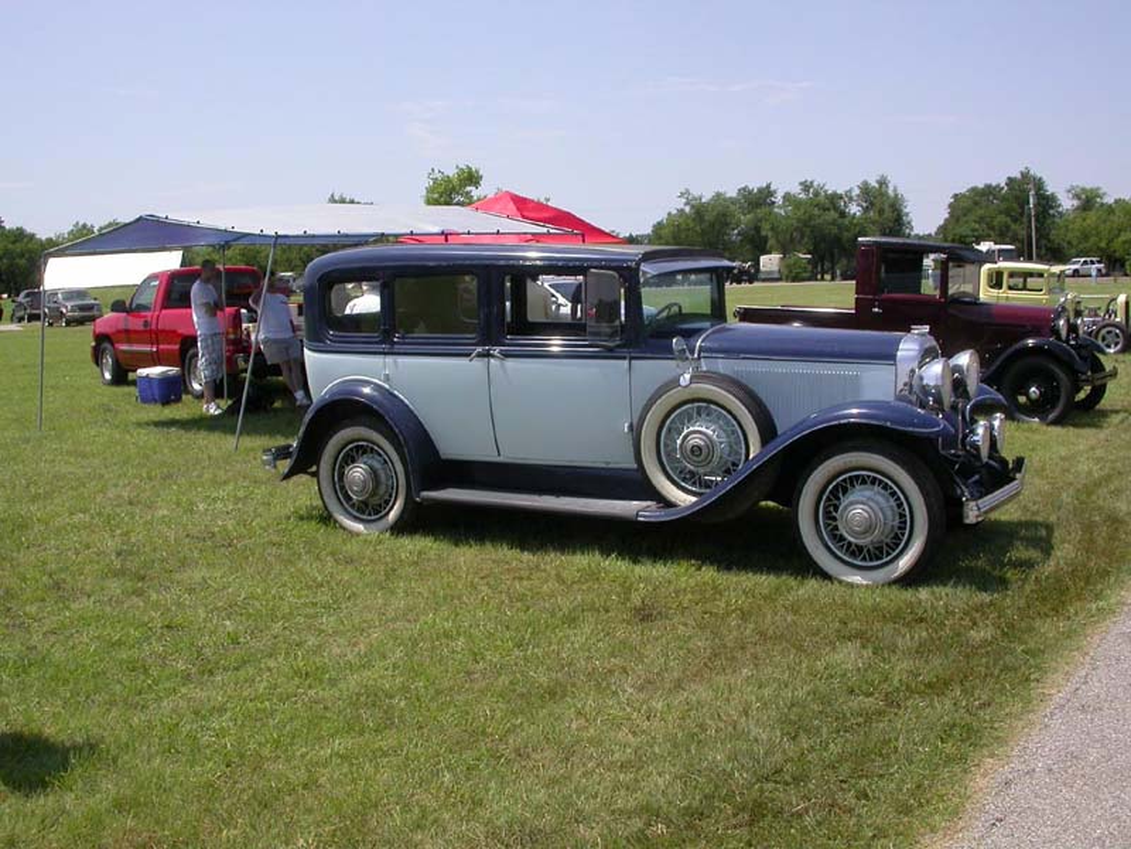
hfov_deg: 49.0
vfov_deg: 37.7
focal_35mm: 38
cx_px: 566
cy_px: 424
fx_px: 1242
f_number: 7.5
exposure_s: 1/302
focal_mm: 7.85
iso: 100
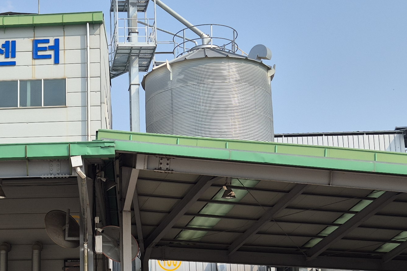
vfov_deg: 18.9
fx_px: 814
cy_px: 173
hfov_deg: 26.9
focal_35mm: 72
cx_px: 23
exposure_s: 1/1948
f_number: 1.8
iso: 25
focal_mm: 5.4
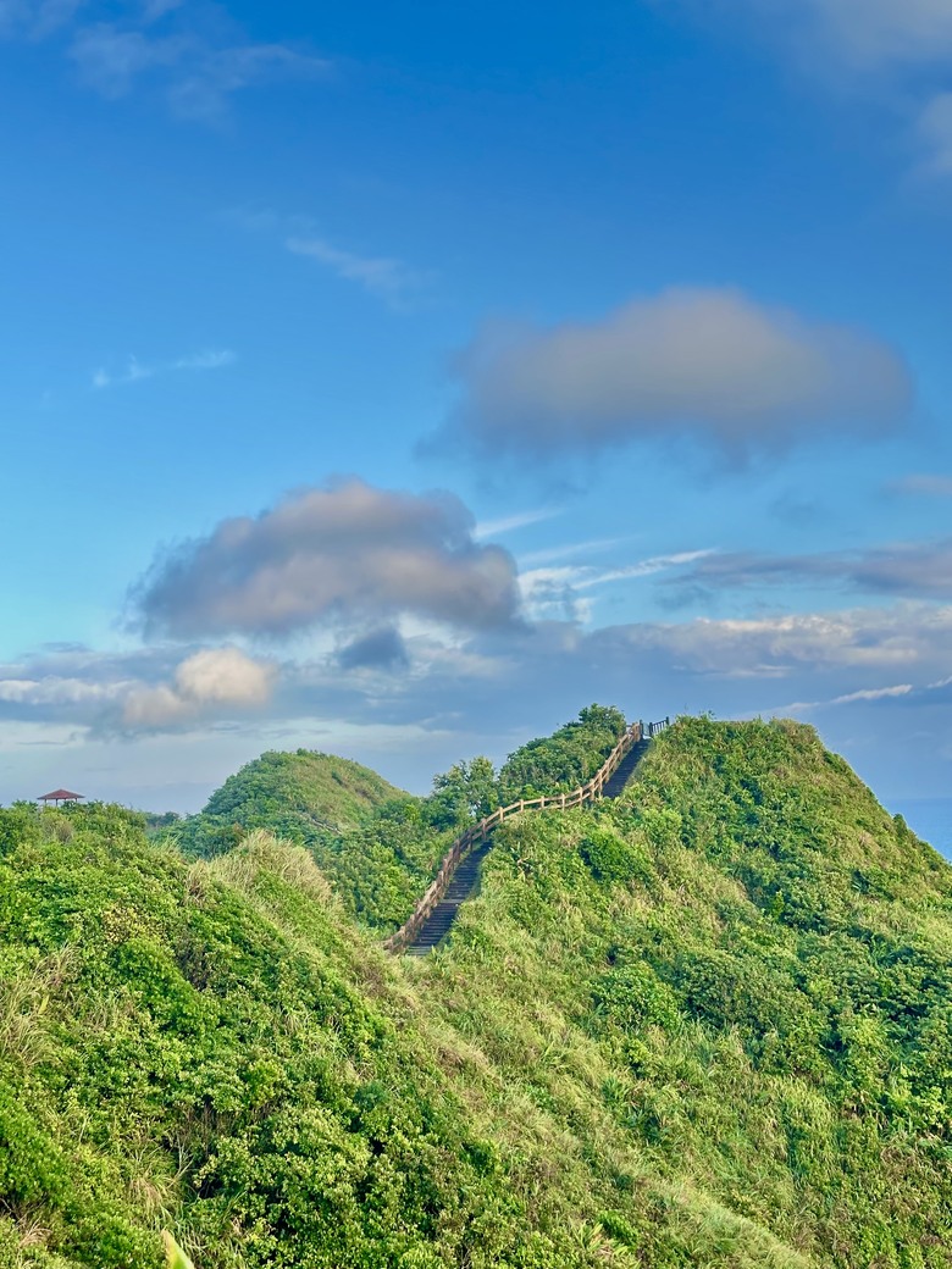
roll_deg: +2.0
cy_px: 634
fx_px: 1760
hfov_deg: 30.3
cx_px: 476
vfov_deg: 39.7
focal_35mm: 48
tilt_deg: +6.7
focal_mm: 6.86
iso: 64
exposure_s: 1/180
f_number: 1.78
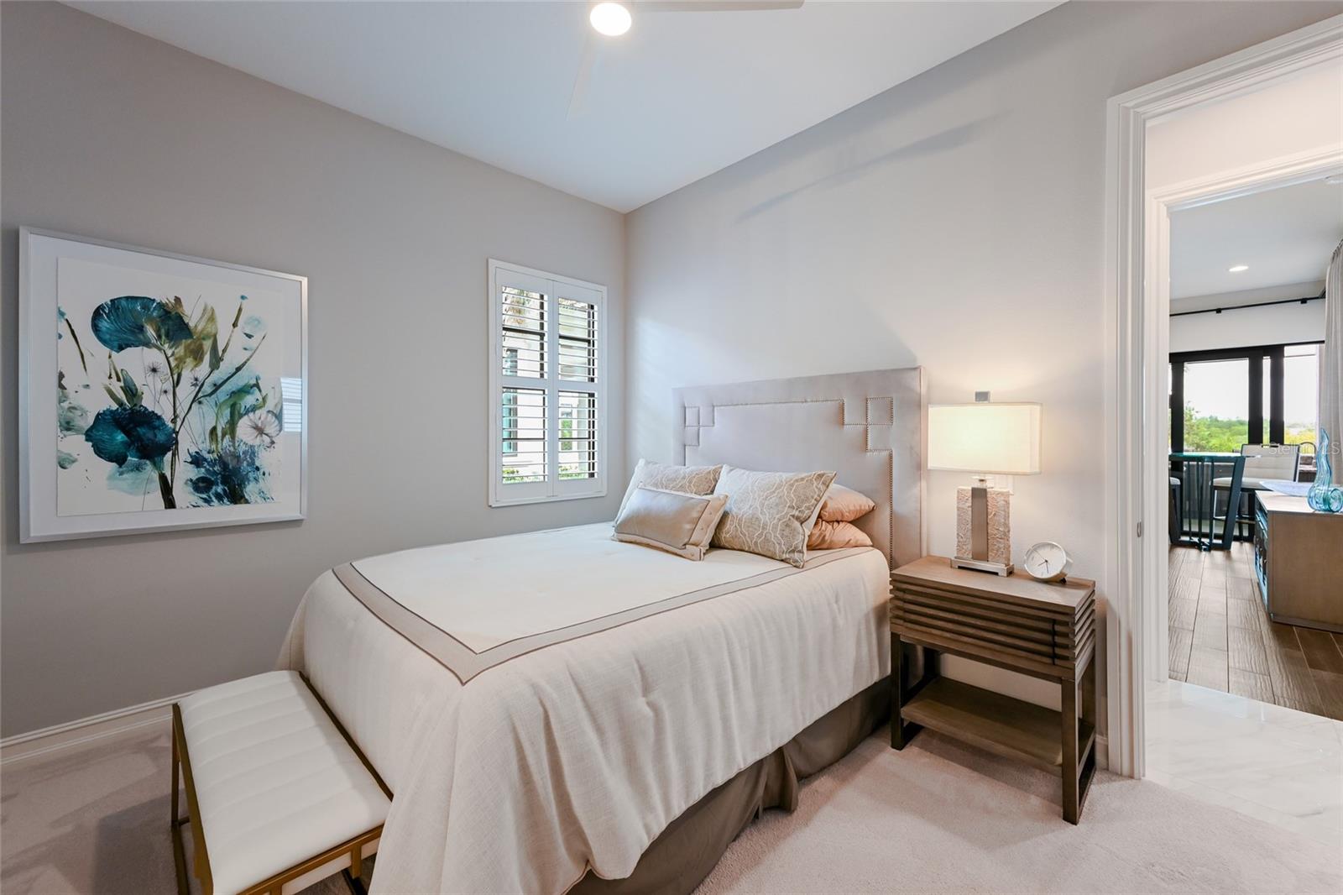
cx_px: 672
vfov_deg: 81.2
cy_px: 448
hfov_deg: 104.3
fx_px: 522
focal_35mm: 14
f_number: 8
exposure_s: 1/13
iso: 800
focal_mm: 14
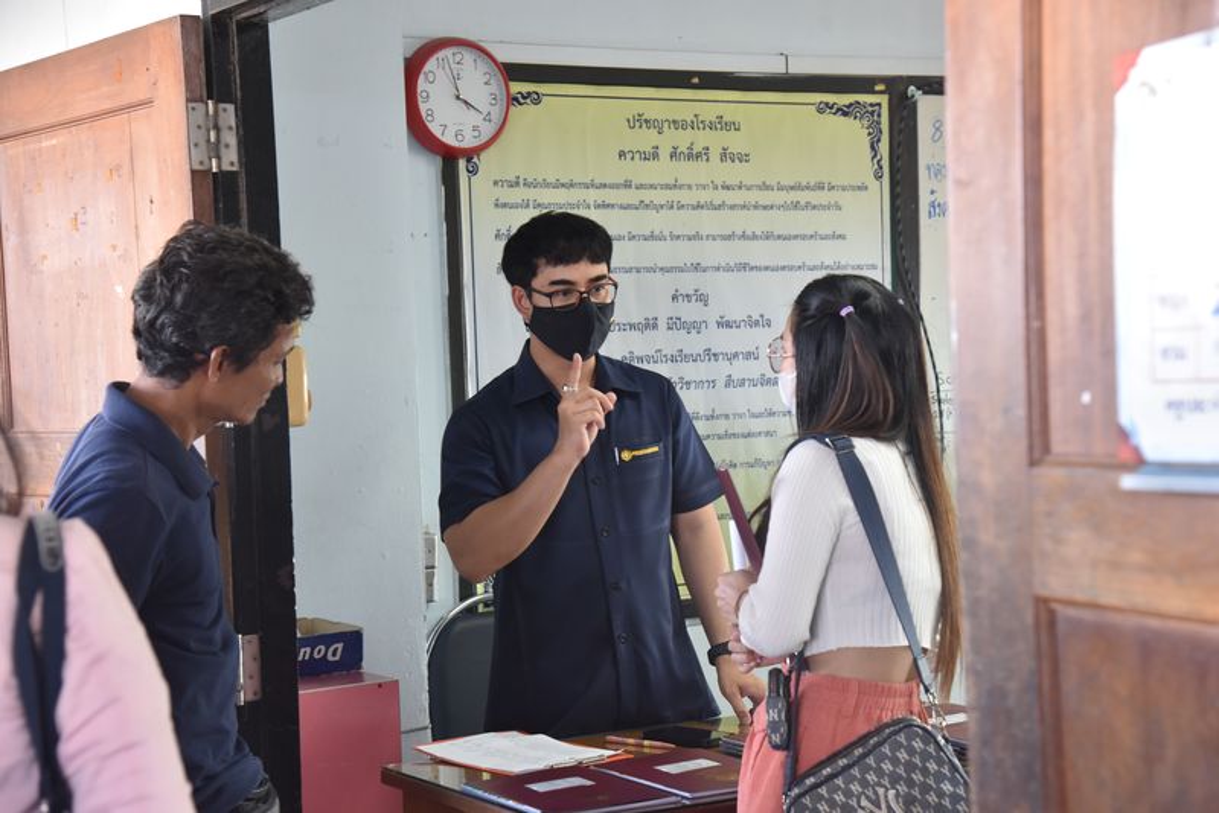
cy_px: 406
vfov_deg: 20.6
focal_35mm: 66
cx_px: 610
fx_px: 2236
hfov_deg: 30.5
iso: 1600
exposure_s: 1/60
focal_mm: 66
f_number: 4
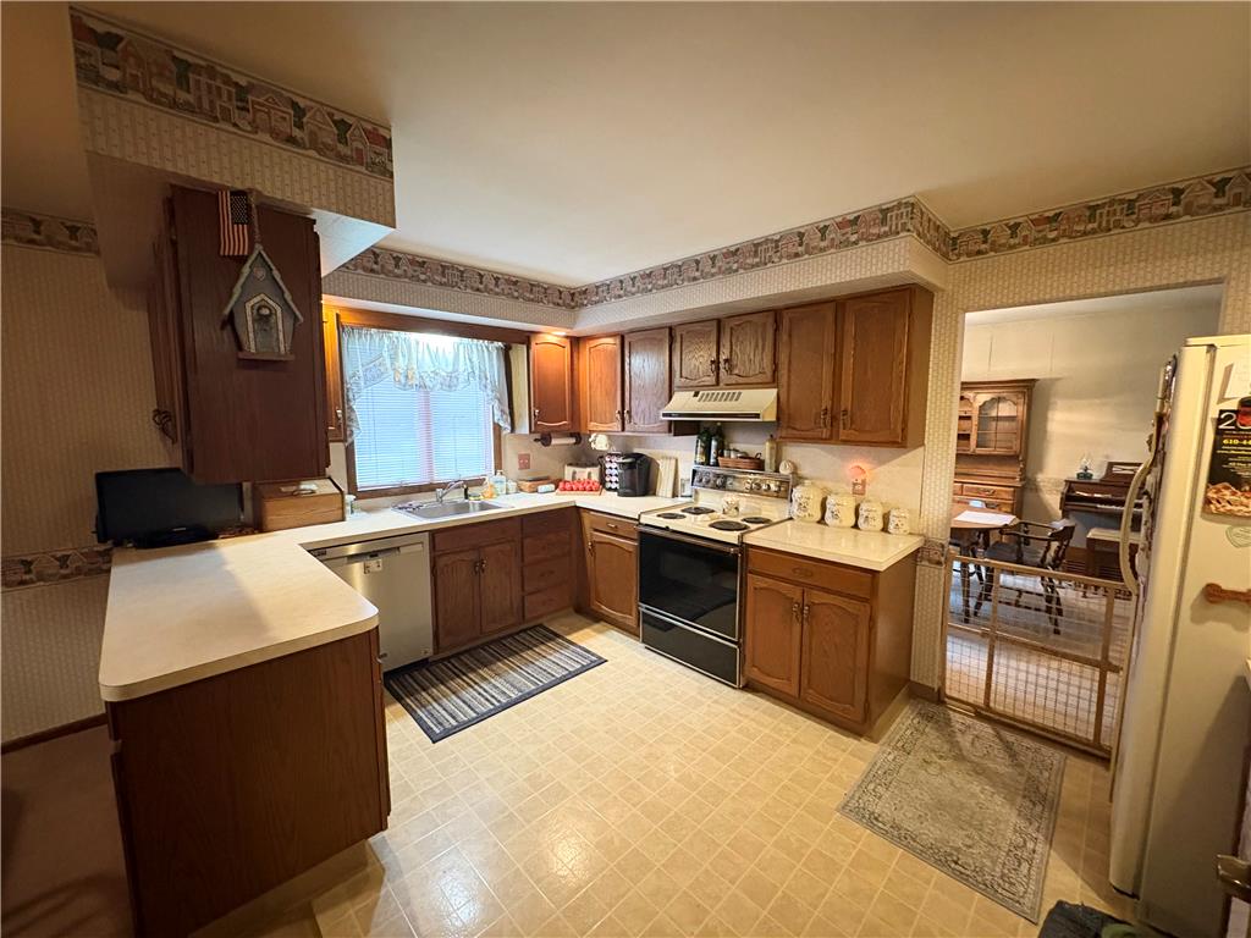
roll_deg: +0.1
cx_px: 626
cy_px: 469
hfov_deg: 102.1
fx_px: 506
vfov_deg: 85.7
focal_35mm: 14
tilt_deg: -6.2
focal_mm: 2.22
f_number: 2.2
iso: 800
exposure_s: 1/40
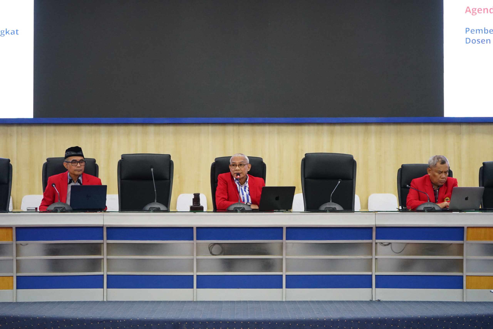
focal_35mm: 70
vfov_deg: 19.5
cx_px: 246
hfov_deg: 28.8
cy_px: 164
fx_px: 959
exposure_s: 1/40
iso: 2500
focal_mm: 70
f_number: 5.6
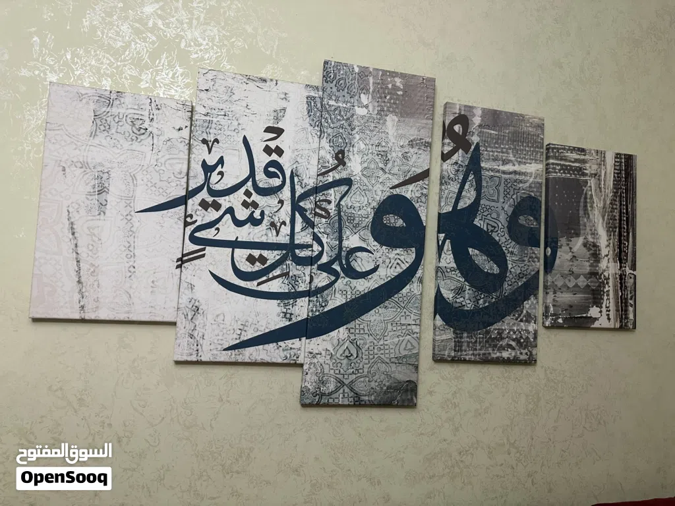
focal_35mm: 24
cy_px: 253
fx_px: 468
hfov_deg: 71.6
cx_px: 338
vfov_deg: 56.8
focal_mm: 6.86
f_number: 1.78
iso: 320
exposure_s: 1/50
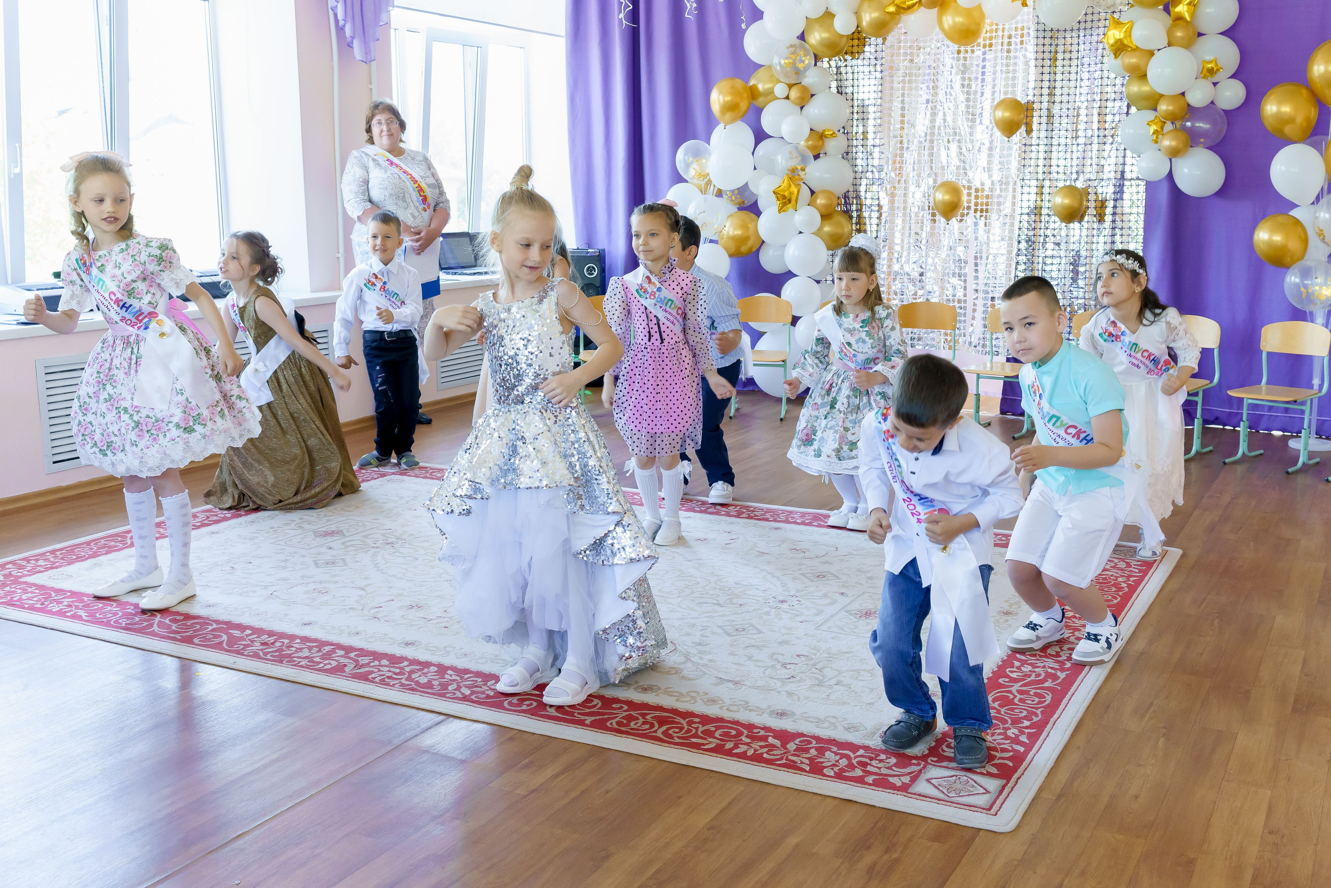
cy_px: 441
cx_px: 678
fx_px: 1330
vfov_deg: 36.9
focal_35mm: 36
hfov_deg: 53.2
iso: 2500
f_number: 5
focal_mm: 35
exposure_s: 1/160
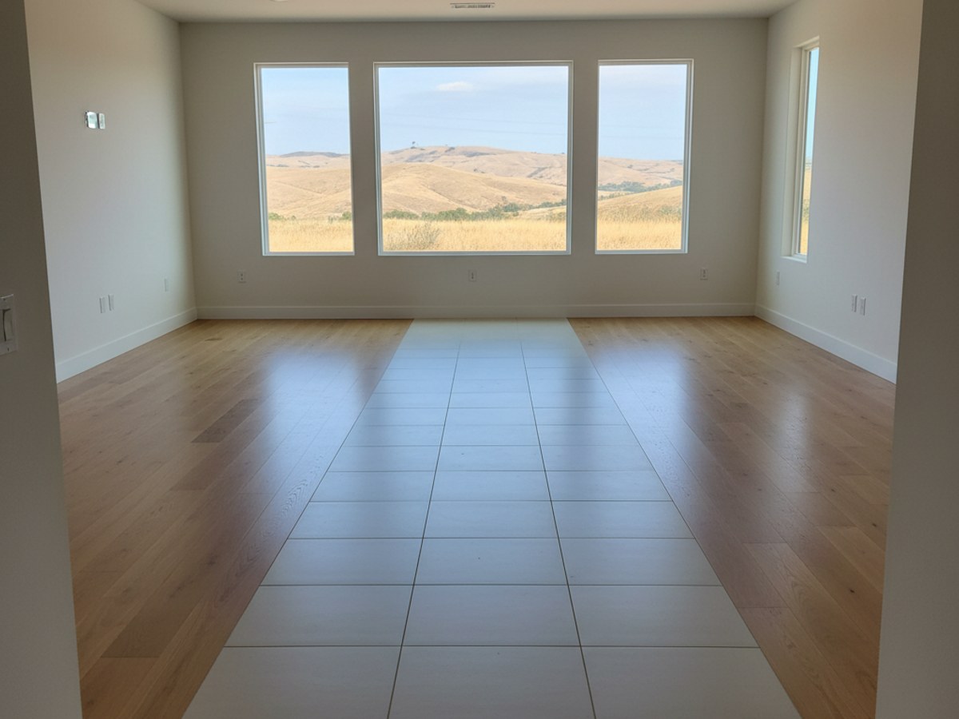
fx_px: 720
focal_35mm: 26
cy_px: 360
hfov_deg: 67.3
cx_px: 480
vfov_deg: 53.1
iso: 1573
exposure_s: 1/531
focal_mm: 5.7
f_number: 1.6
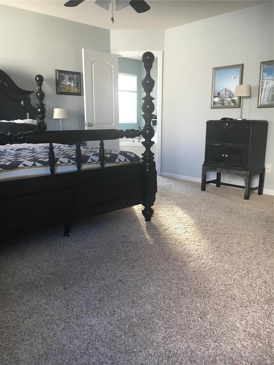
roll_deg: +1.5
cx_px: 137
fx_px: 306
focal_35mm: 29
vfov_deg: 61.7
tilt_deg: -11.4
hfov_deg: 48.2
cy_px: 182
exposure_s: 1/30
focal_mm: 4.15
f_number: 2.2
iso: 80
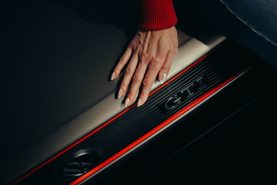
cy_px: 92
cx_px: 138
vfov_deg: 31.9
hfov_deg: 46.4
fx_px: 323
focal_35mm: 42
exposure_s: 1/320
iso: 400
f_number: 5
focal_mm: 42
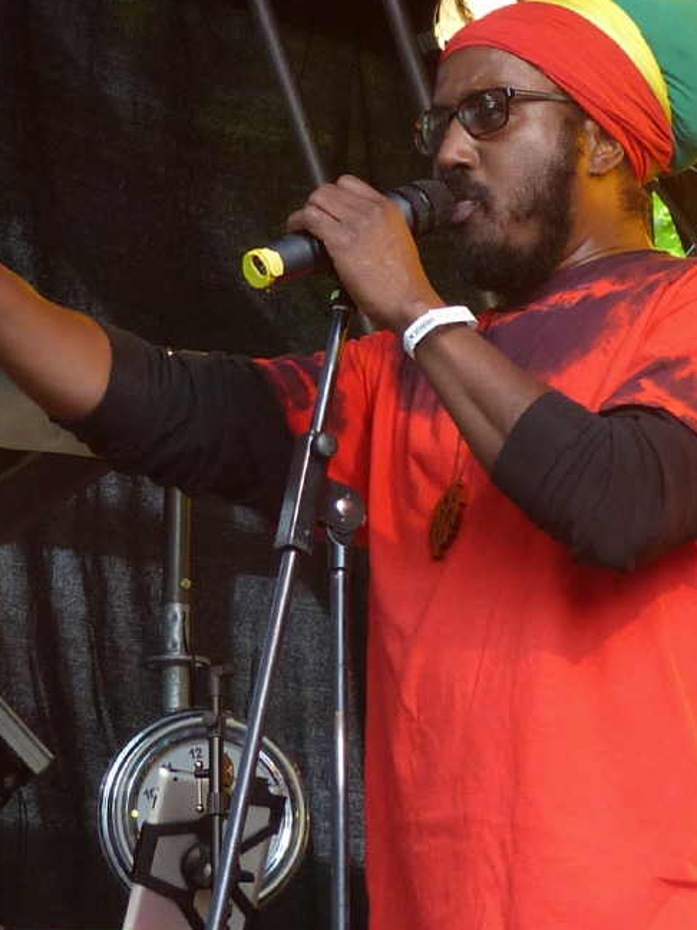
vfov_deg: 21.5
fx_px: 2443
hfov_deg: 16.2
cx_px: 346
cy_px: 504
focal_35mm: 91
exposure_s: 1/60
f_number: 2.8
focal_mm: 10.5
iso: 160
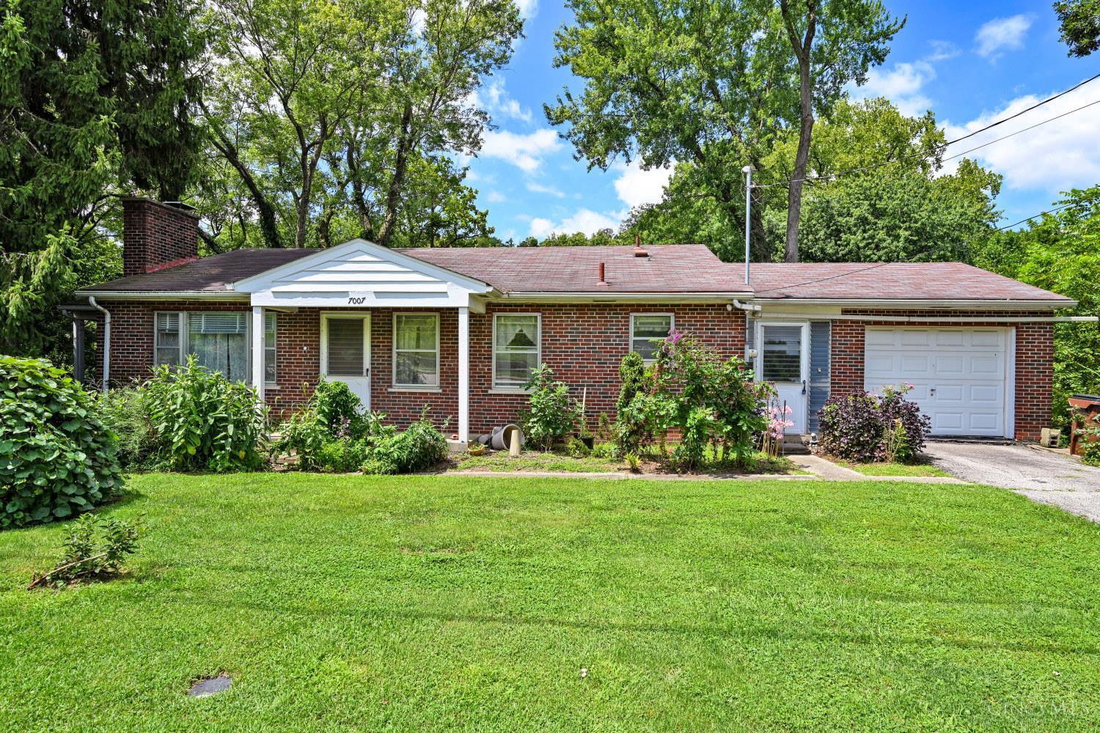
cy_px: 366
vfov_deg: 64.6
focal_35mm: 19
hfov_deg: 86.9
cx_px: 550
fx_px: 581
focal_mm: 19
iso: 100
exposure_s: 1/320
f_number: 6.3
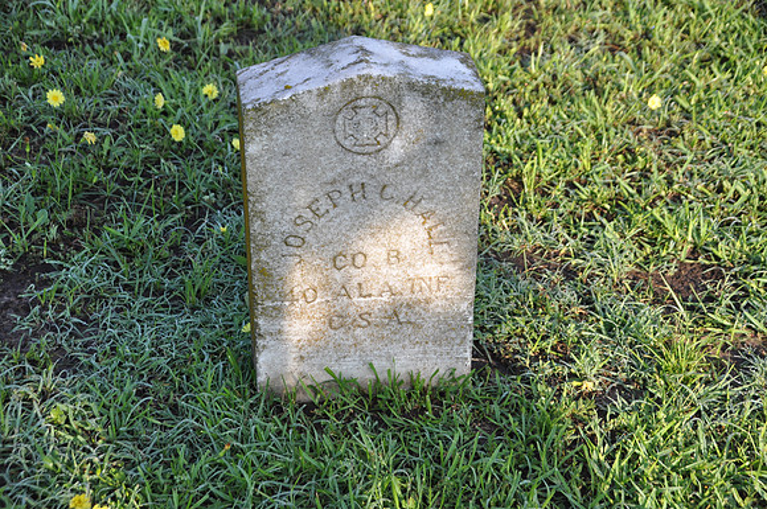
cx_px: 384
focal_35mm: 75
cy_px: 254
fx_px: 1596
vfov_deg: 18.1
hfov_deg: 27.0
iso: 200
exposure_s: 1/160
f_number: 6.3
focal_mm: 50
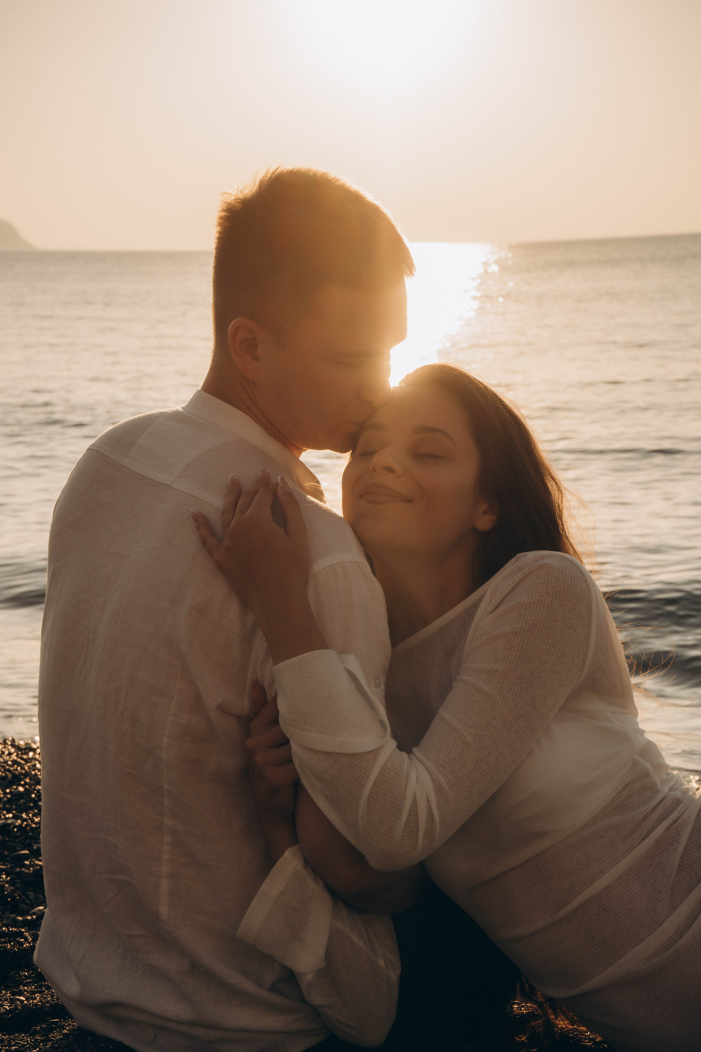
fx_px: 2044
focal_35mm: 70
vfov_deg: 28.8
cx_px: 350
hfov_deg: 19.5
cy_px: 526
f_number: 11
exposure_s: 1/500
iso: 500
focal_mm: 70
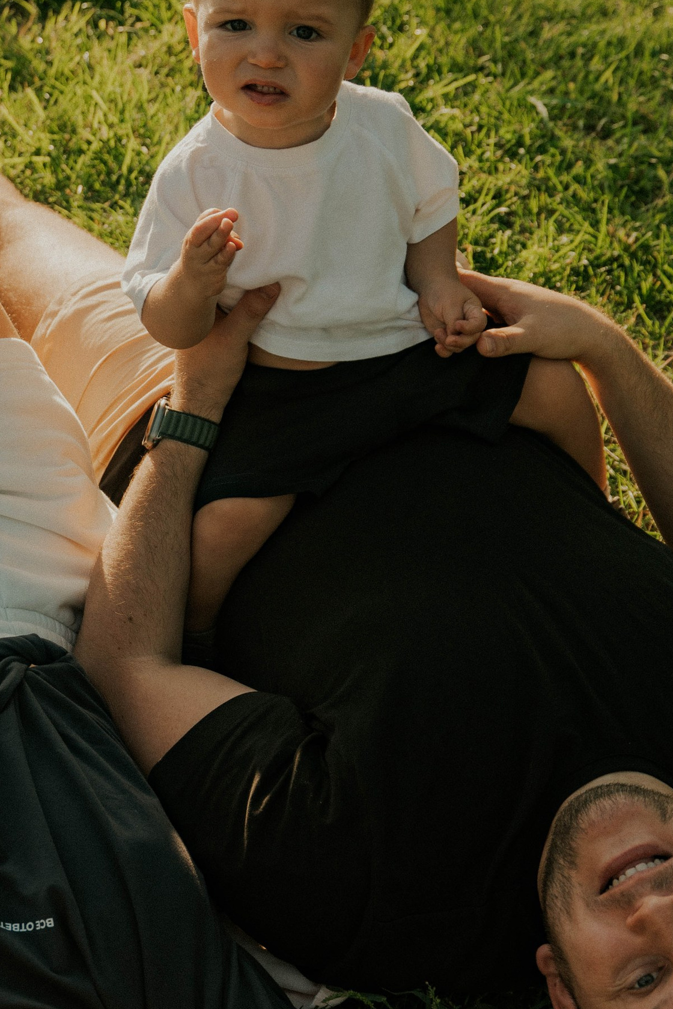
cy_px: 806
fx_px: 1794
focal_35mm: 64
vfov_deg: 30.7
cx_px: 308
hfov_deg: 21.2
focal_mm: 28
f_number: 3.5
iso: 100
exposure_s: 1/500
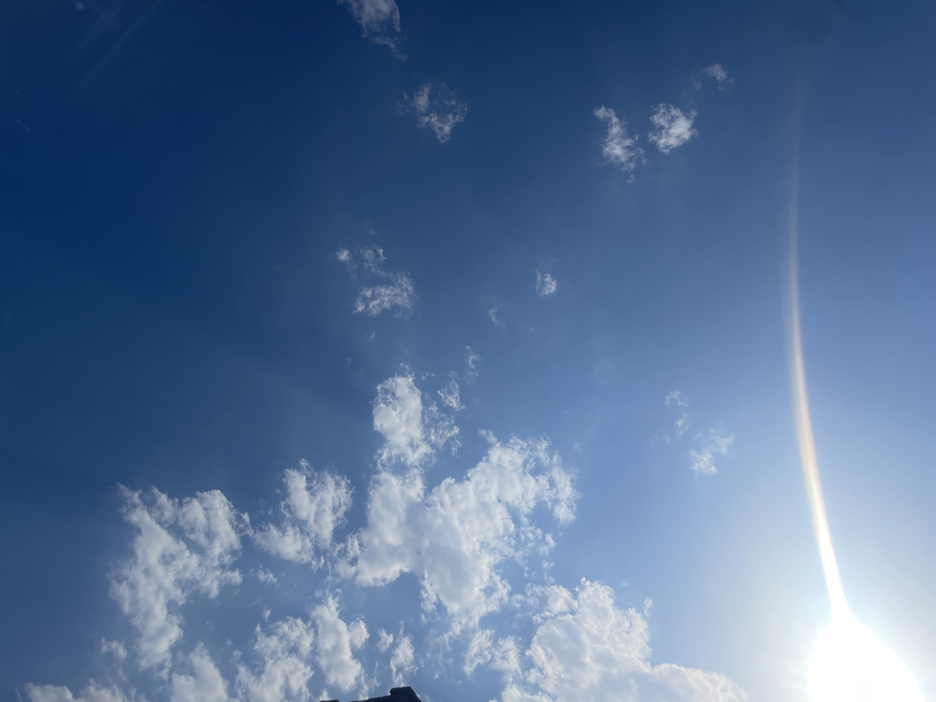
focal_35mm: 26
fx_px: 703
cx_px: 468
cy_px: 351
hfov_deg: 67.3
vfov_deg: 53.1
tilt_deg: +61.6
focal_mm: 4.2
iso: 32
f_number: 1.6
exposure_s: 1/13333
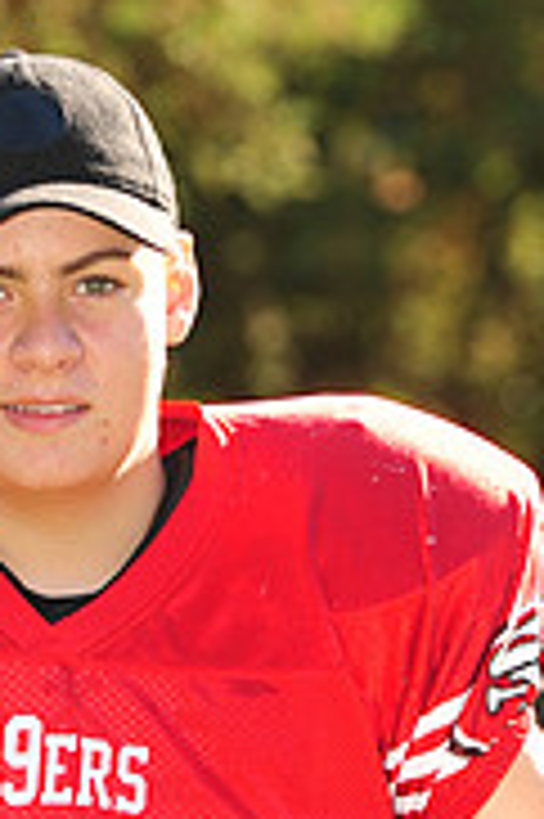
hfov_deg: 3.3
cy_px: 1143
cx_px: 117
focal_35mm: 414
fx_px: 9401
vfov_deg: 5.0
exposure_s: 1/320
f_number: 4.5
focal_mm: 130
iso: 200
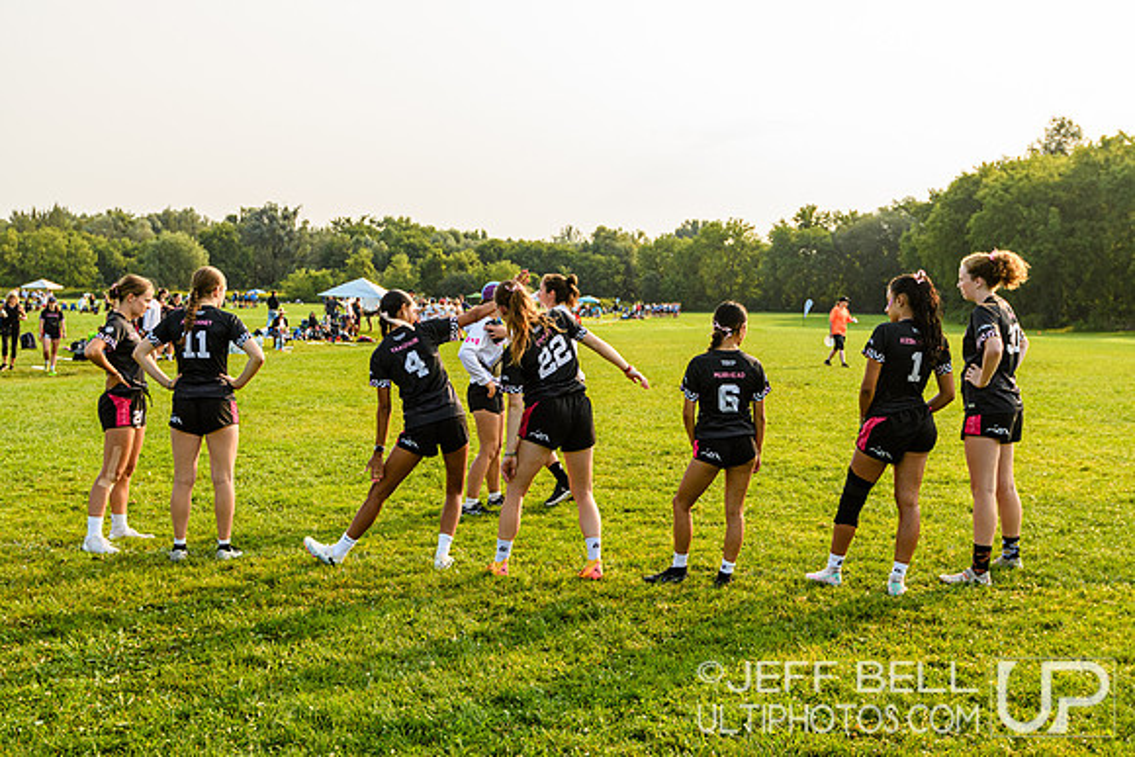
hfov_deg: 46.4
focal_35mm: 42
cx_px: 568
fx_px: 1324
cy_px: 378
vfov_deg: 31.9
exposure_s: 1/1250
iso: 400
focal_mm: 28
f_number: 4
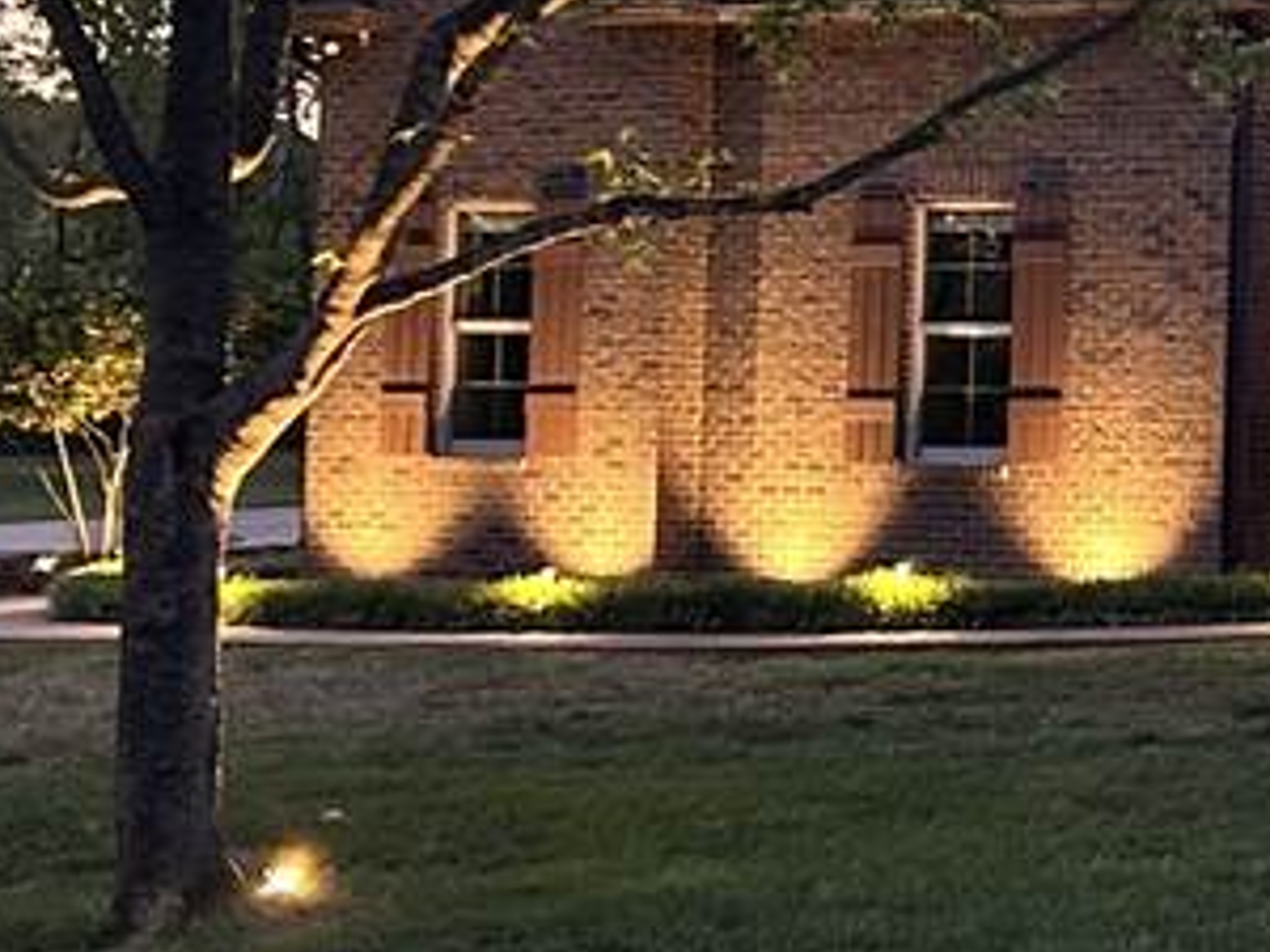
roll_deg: -0.4
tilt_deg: +2.8
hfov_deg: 16.5
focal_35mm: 111
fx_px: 4072
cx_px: 1774
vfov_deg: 13.3
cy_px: 148
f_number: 1.5
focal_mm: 5.7
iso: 1000
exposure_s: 1/24
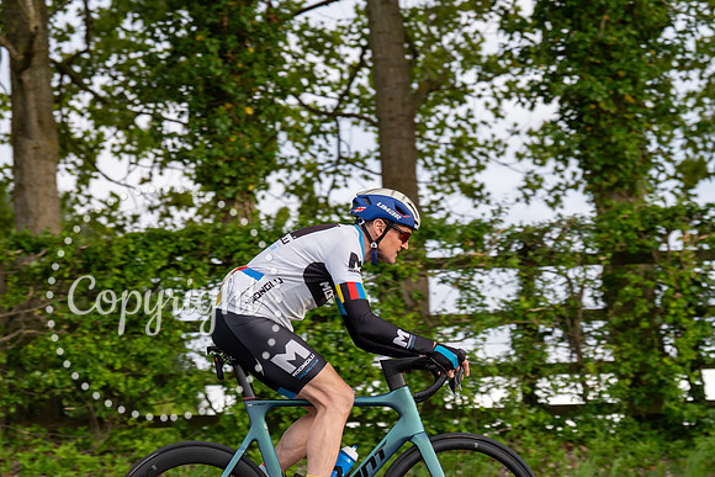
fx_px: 1986
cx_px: 358
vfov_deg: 13.7
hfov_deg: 20.4
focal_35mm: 100
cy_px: 238
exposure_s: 1/800
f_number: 4
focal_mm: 100
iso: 1250
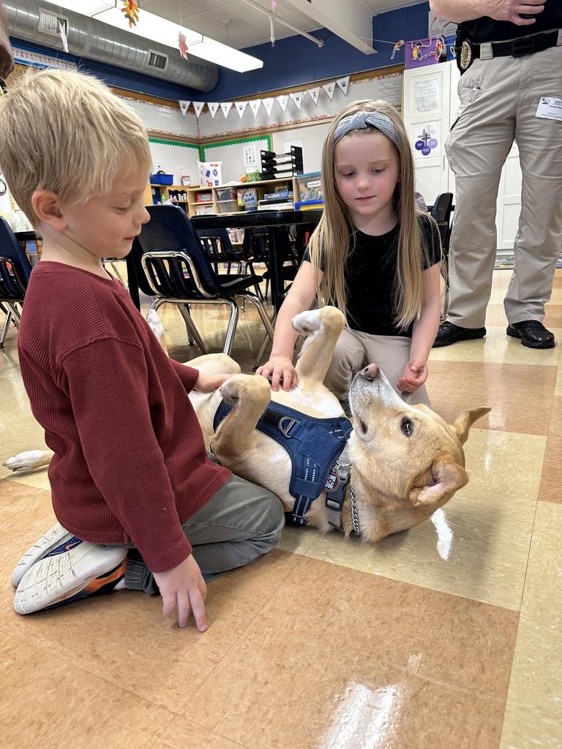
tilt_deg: -15.3
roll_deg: +3.5
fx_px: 520
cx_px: 281
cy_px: 374
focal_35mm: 24
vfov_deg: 71.6
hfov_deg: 56.8
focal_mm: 6.86
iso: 160
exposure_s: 1/60
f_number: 1.78
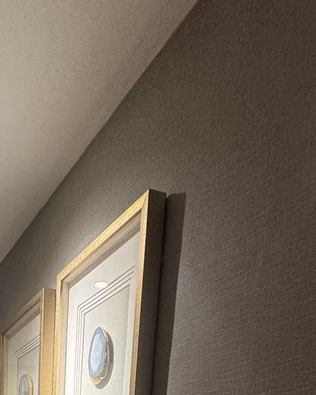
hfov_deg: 34.8
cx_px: 21
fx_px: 468
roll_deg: -2.8
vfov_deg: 30.4
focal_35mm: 40
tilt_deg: -11.4
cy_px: 565
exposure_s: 1/60
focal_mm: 2.22
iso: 200
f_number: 2.2
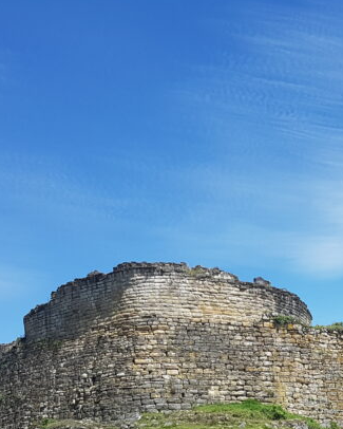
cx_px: 349
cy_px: 400
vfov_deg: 28.2
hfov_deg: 22.8
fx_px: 812
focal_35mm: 64
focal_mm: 4.2
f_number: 1.7
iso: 40
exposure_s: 1/1832
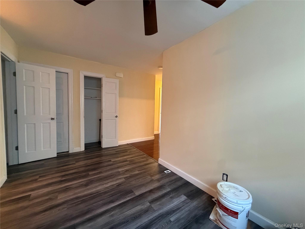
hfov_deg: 102.1
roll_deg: -1.2
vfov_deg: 85.7
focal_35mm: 14
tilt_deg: -3.7
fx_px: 123
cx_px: 152
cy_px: 114
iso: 640
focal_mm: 2.22
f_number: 2.2
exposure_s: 1/60
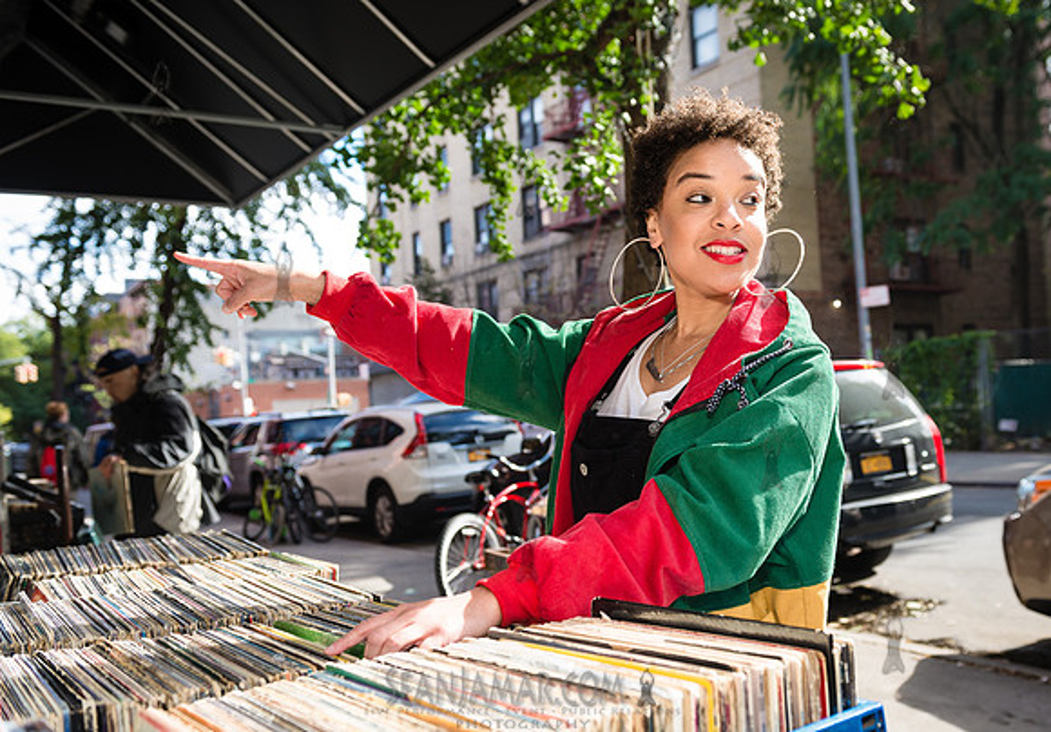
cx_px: 634
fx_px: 1022
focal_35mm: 35
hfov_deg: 54.0
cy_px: 375
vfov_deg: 39.4
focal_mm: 29
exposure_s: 1/400
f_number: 4
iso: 250
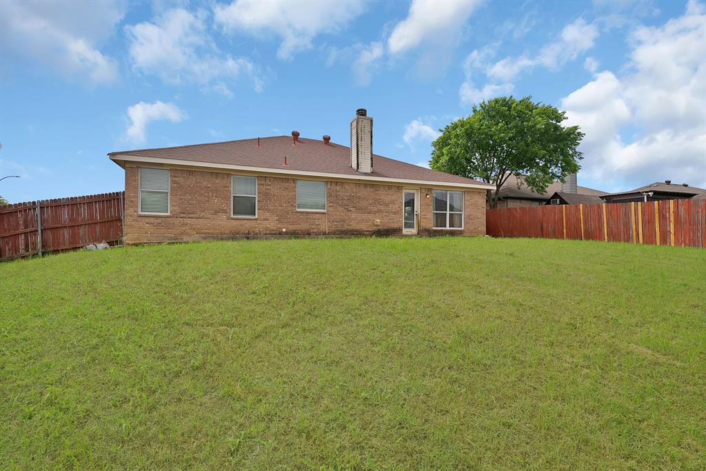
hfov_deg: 96.7
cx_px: 353
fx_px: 314
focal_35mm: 16
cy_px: 236
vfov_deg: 73.8
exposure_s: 1/640
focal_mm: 16
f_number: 9
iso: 640
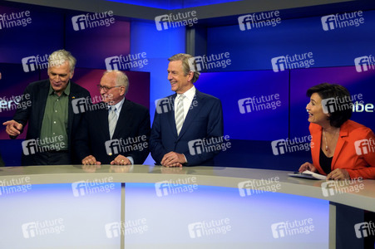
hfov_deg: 43.6
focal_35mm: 45
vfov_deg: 29.8
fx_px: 468
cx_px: 188
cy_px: 124
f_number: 1.4
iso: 640
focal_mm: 30
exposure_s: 1/800
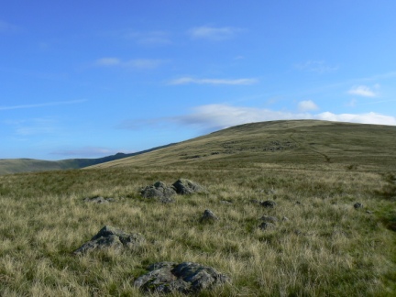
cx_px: 198
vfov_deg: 39.7
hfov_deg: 51.4
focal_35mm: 36
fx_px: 412
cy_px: 148
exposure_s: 1/400
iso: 80
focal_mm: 6
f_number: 7.1
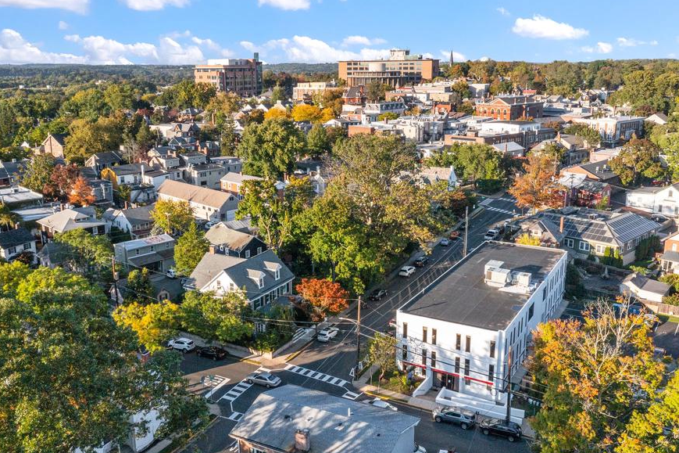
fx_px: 622
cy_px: 225
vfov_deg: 40.0
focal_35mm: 33
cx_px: 323
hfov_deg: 57.2
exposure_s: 1/1000
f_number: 7.1
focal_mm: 10.26
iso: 400
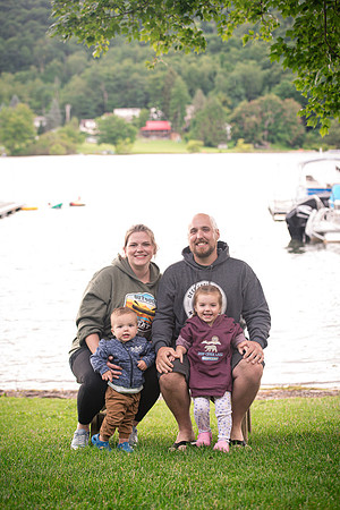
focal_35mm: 70
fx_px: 992
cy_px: 255
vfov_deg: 28.8
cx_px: 170
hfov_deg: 19.5
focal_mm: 70
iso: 500
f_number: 3.5
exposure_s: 1/200
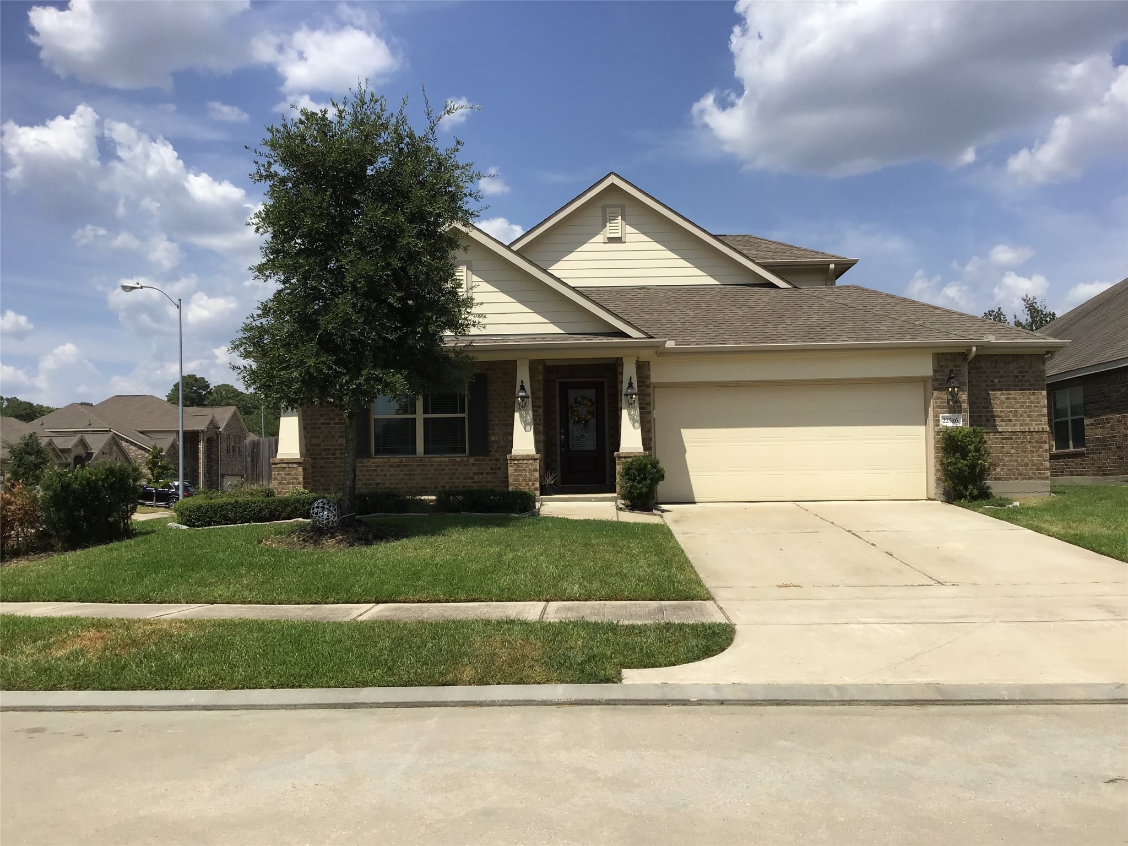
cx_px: 564
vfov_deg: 45.4
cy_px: 423
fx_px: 1010
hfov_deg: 58.4
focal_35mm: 31
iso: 25
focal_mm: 3.3
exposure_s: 1/2146
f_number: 2.4
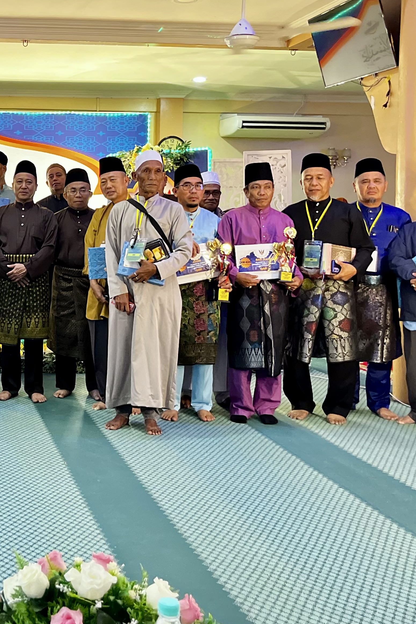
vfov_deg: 41.6
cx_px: -17
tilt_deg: -1.1
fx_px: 814
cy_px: 228
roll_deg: +0.1
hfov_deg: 26.8
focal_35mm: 47
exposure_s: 1/33
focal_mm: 5.1
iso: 640
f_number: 1.6
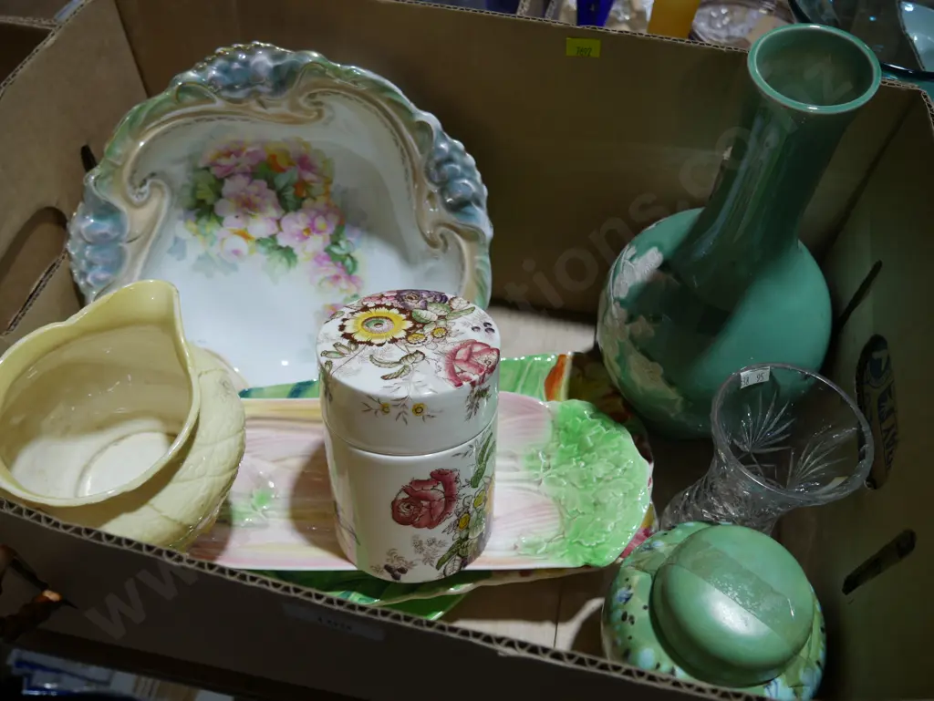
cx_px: 467
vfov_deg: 49.8
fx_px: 756
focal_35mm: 28
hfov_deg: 63.4
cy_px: 350
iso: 200
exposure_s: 1/125
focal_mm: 14
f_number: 3.5
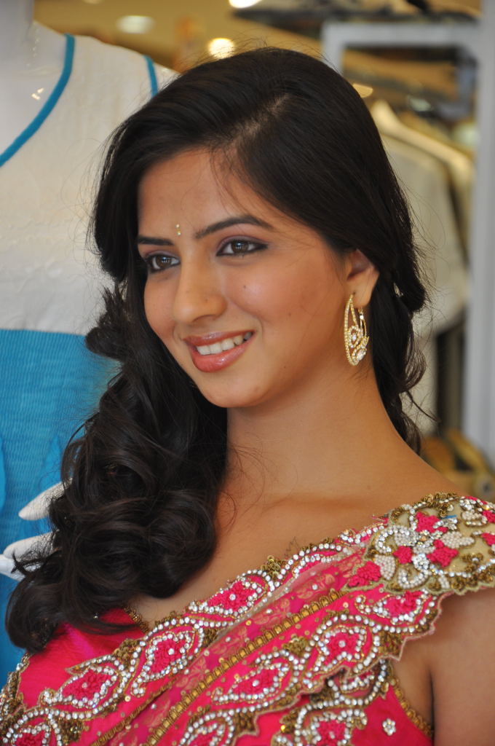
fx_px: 2854
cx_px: 248
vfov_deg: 14.9
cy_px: 373
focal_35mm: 138
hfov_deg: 9.9
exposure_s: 1/80
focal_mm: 92
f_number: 5.6
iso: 500
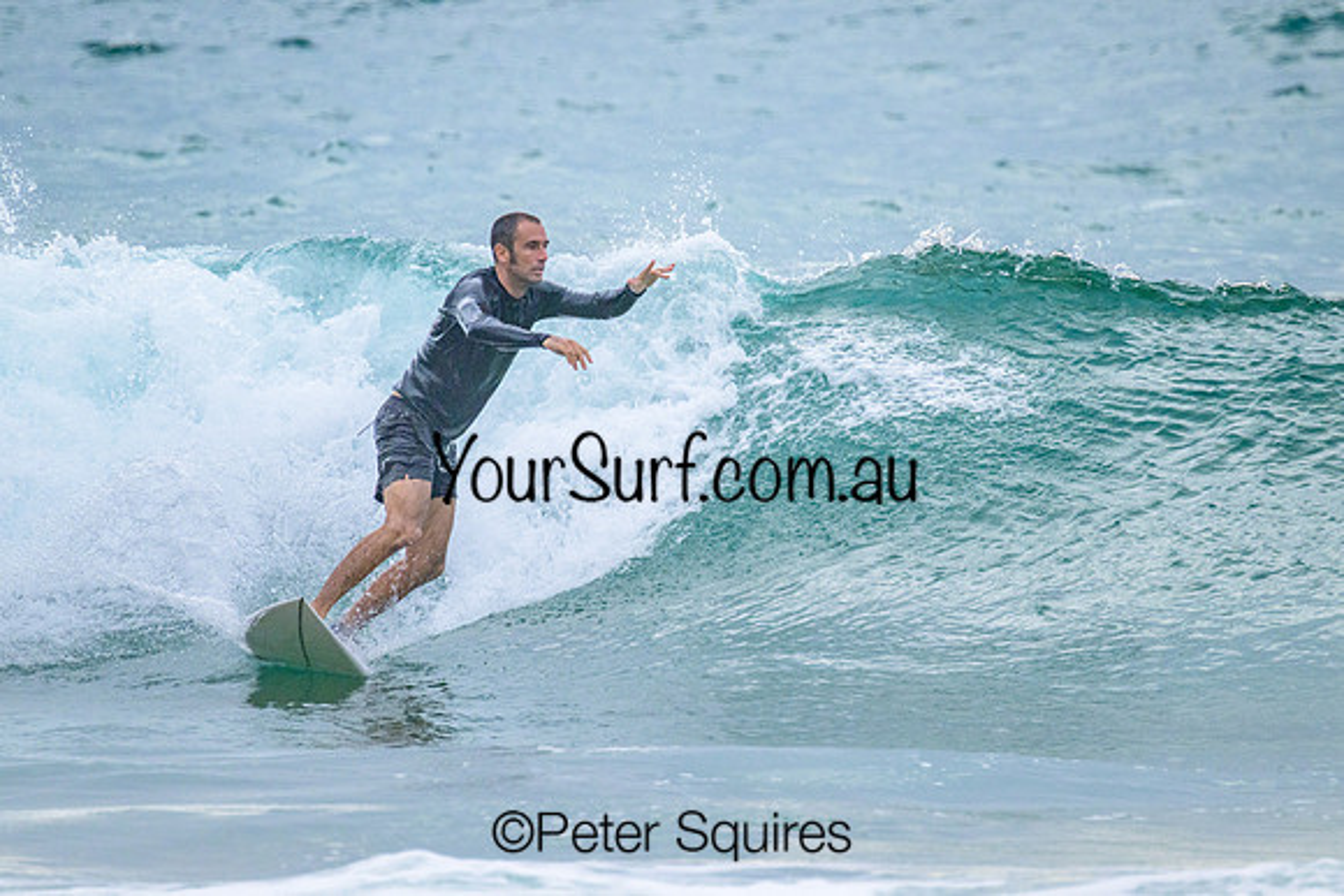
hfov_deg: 2.3
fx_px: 33352
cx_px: 670
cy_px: 406
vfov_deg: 1.5
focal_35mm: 893
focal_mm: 800
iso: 2200
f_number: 11
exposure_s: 1/2000
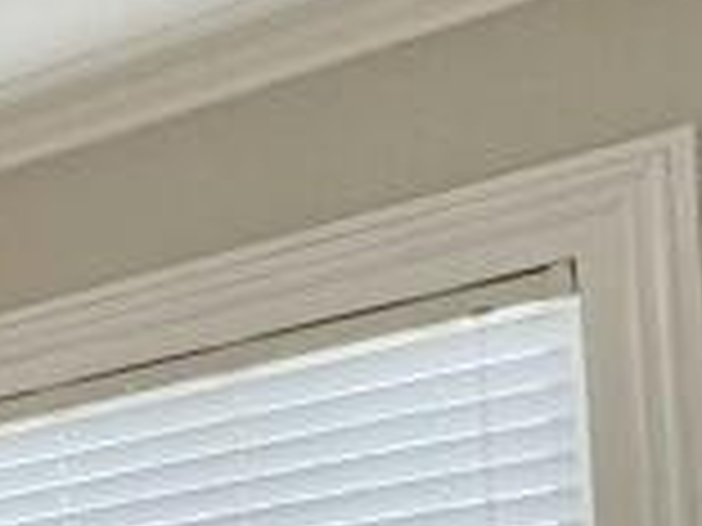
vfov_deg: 14.4
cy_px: 899
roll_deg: +0.5
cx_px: -1098
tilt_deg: +3.0
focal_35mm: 92
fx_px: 1866
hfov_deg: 13.5
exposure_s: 1/99
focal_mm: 2.22
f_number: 2.2
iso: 80
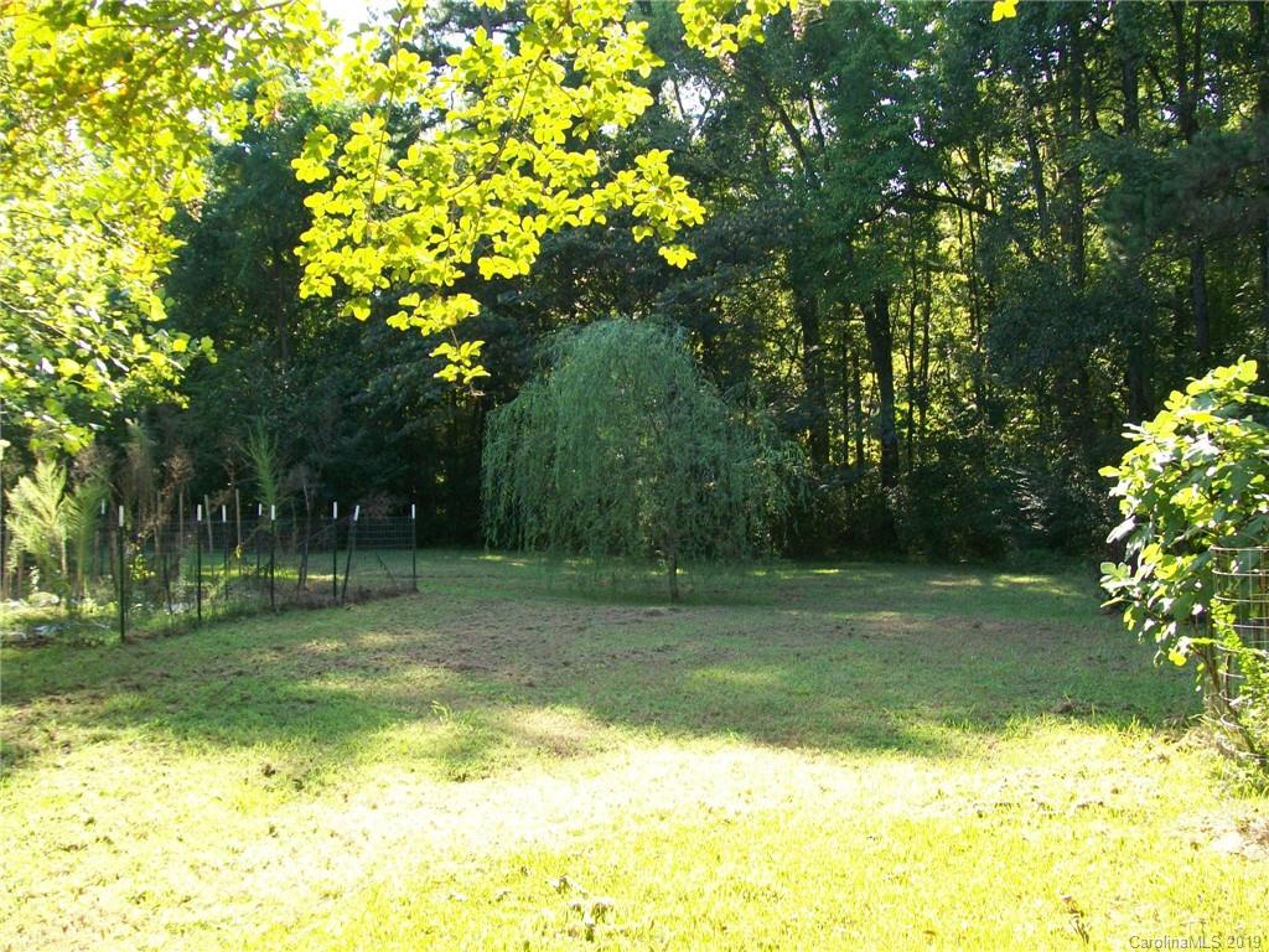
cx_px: 634
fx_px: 1320
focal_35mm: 36
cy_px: 476
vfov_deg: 39.7
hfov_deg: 51.4
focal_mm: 6
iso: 64
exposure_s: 1/100
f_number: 2.7
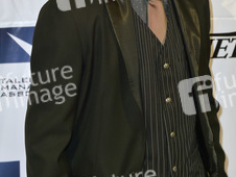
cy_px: 39
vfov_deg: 12.4
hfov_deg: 16.5
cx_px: 137
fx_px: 812
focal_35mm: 119
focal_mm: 70
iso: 400
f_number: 4.5
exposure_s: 1/320
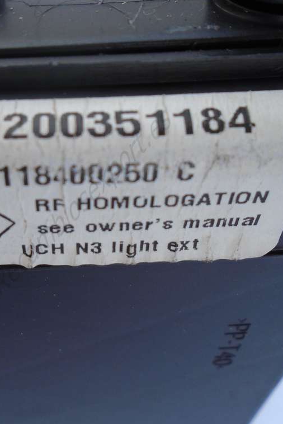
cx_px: 87
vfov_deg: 49.5
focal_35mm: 39
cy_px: 198
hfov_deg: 33.8
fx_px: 459
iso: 100
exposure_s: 1/125
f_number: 3.2
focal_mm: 4.6
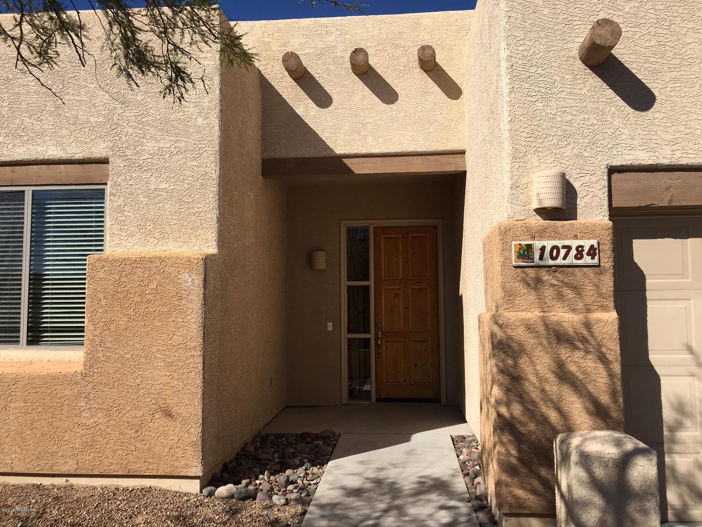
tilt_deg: +5.9
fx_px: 588
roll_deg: +0.5
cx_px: 351
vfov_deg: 48.2
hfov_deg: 61.7
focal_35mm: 29
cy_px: 264
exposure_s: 1/2747
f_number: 2.2
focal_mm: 4.15
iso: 25
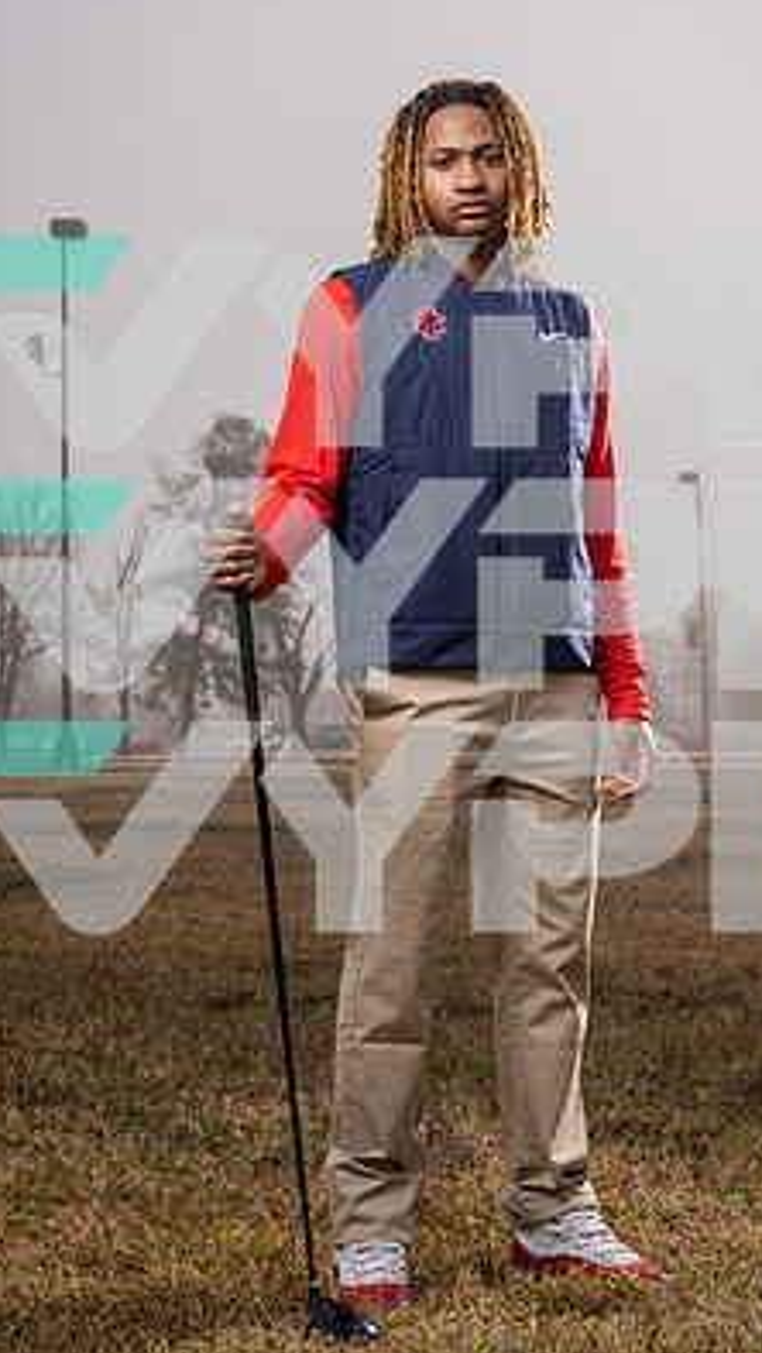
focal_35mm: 79
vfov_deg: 26.8
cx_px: 439
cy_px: 587
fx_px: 2834
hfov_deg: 15.3
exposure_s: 1/250
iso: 200
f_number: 8
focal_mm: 66
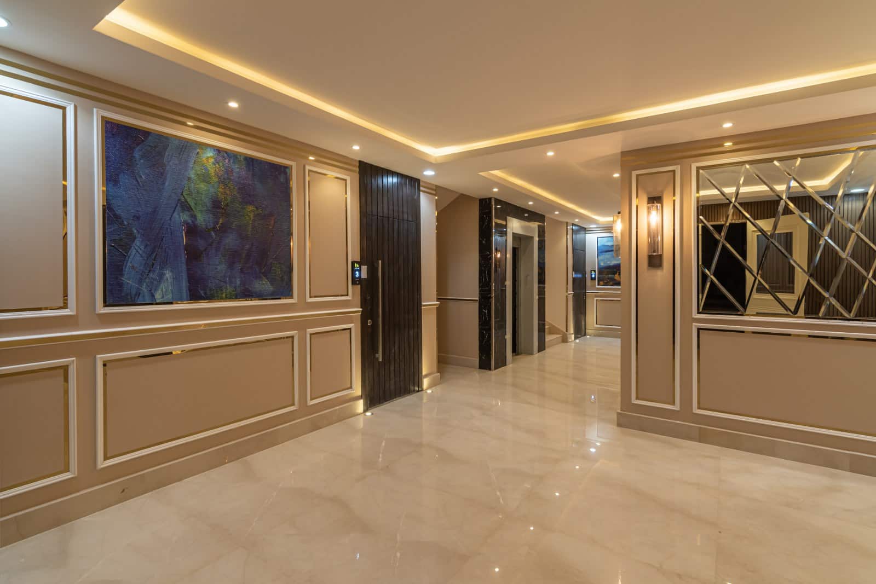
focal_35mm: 16
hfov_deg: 95.0
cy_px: 292
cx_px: 438
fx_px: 402
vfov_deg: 72.1
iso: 100
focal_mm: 11
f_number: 8
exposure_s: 1/30
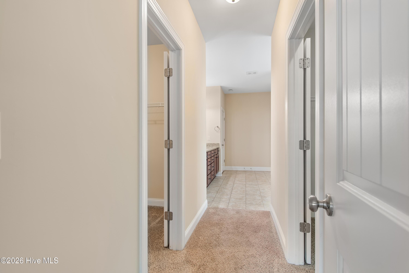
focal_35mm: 17
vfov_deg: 70.4
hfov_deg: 93.3
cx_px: 204
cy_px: 136
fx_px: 193
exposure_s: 1/8
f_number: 4.8
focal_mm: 11.5
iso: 100
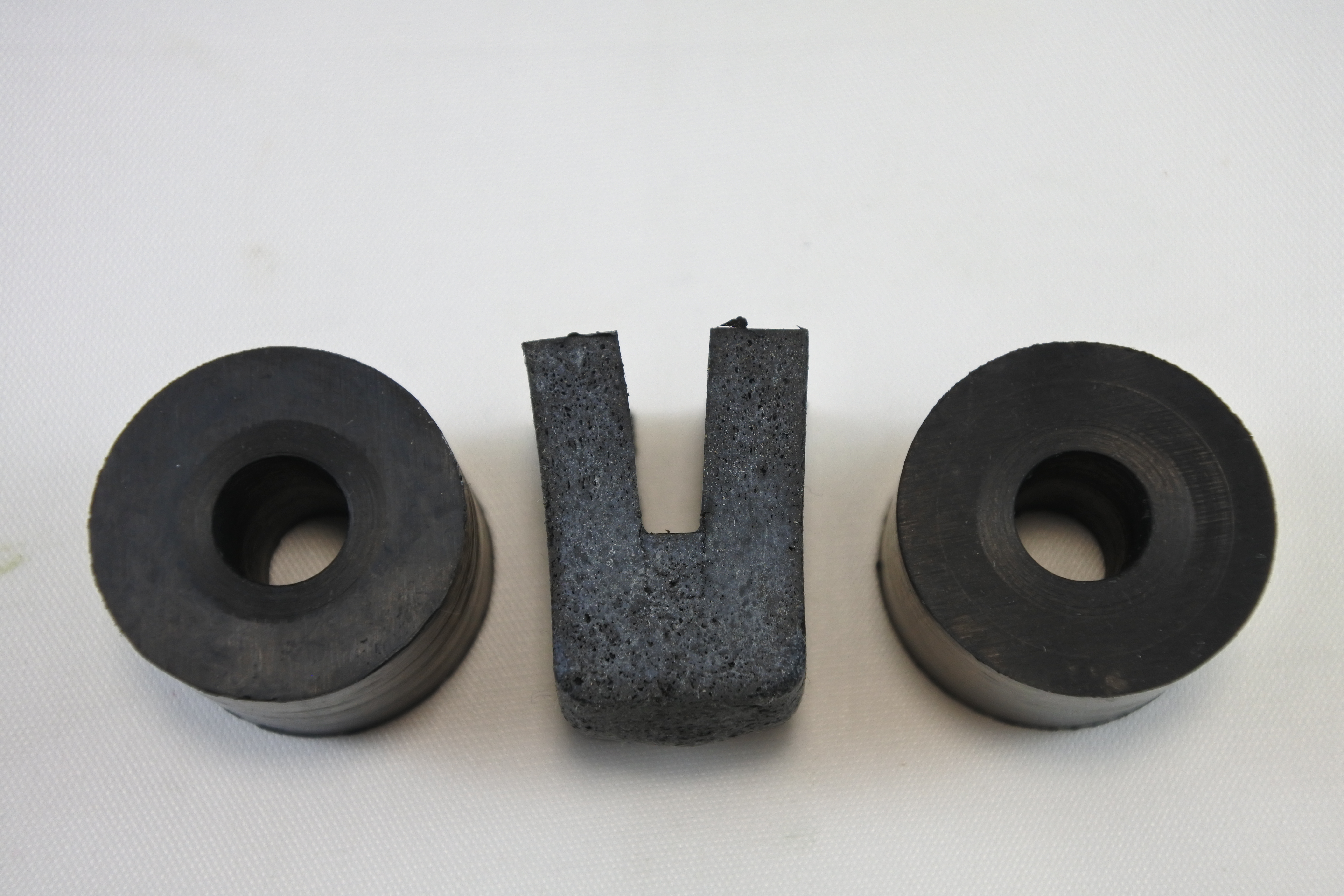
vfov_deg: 22.3
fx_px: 2277
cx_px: 672
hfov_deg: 32.9
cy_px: 448
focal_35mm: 61
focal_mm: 22.7
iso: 400
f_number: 5
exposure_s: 1/125
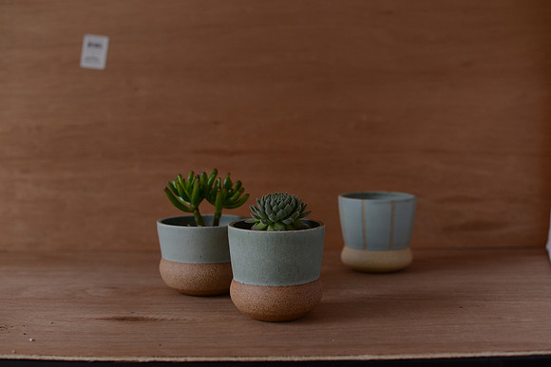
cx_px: 276
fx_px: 765
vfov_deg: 27.0
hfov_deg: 39.6
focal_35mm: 50
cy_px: 184
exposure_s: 1/100
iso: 500
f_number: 3.2
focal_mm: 50
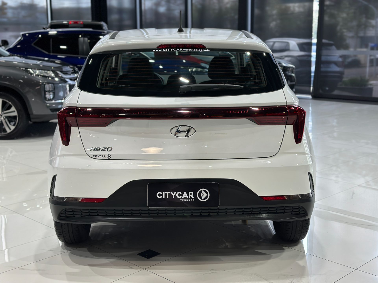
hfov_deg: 39.7
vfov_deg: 30.3
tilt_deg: -11.4
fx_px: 524
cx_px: 189
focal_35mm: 48
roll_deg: -0.2
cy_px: 142
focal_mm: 6.86
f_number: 1.78
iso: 125
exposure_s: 1/120
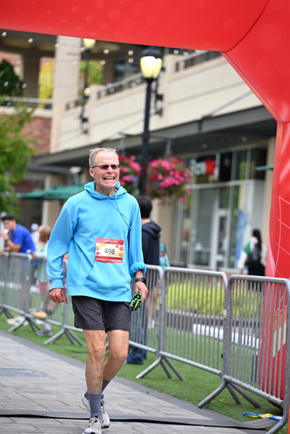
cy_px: 217
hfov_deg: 11.4
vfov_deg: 17.1
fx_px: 1449
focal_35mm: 120
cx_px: 145
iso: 640
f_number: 2.8
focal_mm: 120
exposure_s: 1/2000
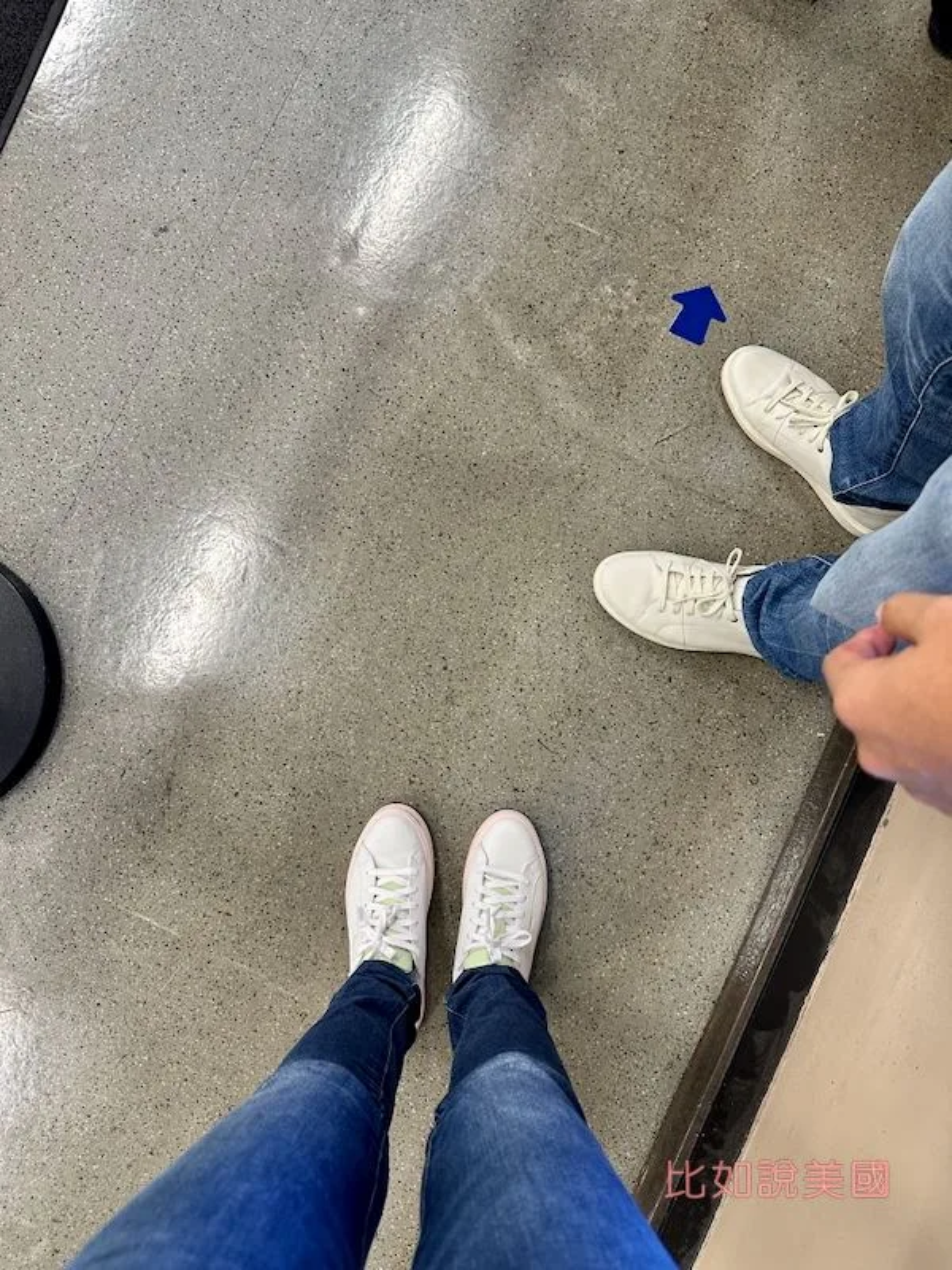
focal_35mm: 24
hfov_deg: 56.8
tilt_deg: -85.7
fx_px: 880
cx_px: 476
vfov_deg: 71.6
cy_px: 635
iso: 200
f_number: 1.78
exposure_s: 1/60
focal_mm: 6.86
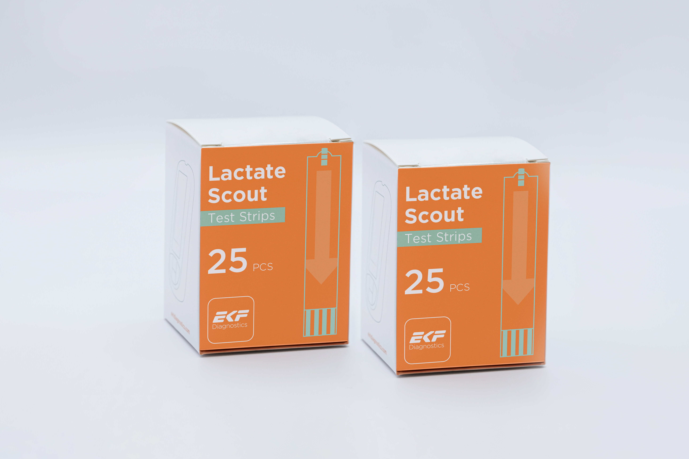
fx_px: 1722
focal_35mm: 90
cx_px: 344
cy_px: 230
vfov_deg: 15.2
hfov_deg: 22.6
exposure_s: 1/90
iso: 400
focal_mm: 60
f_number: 8
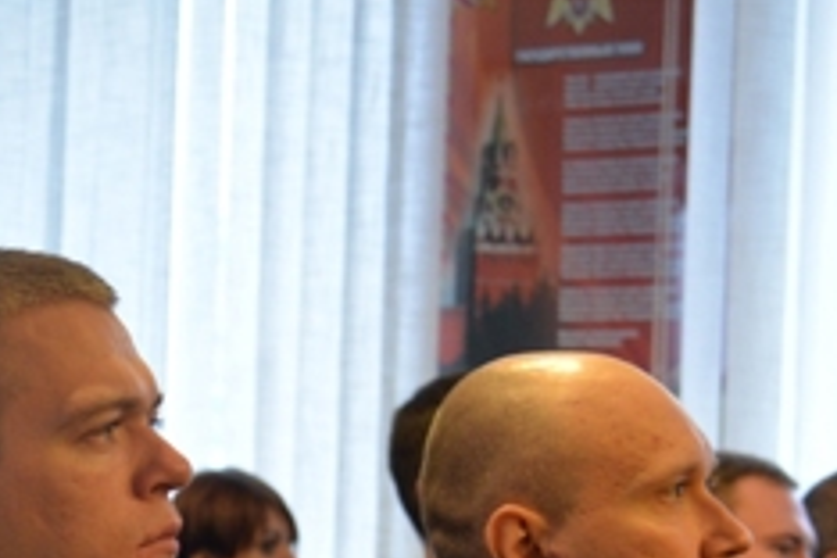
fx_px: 2976
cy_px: 422
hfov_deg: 15.4
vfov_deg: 10.7
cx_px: -172
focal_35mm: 128
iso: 1000
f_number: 4
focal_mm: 40
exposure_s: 1/30
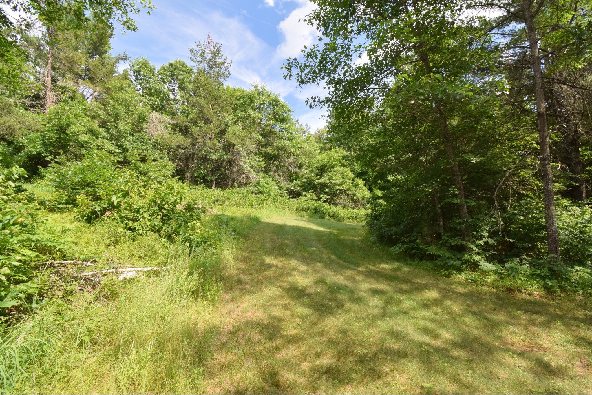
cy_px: 198
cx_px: 296
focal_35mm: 15
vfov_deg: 77.3
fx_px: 247
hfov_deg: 100.4
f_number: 13
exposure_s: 1/200
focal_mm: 10
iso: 320
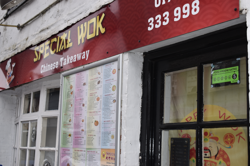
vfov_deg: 26.5
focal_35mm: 51
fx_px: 354
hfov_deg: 38.9
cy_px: 83
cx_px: 125
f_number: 5.6
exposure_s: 1/200
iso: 100
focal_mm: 34
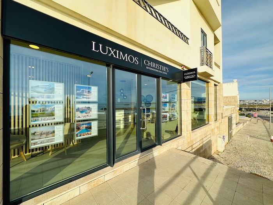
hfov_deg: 102.1
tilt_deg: +0.4
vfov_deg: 85.7
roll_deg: +0.7
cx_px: 136
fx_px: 110
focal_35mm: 14
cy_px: 102
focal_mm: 2.22
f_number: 2.2
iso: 40
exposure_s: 1/1171
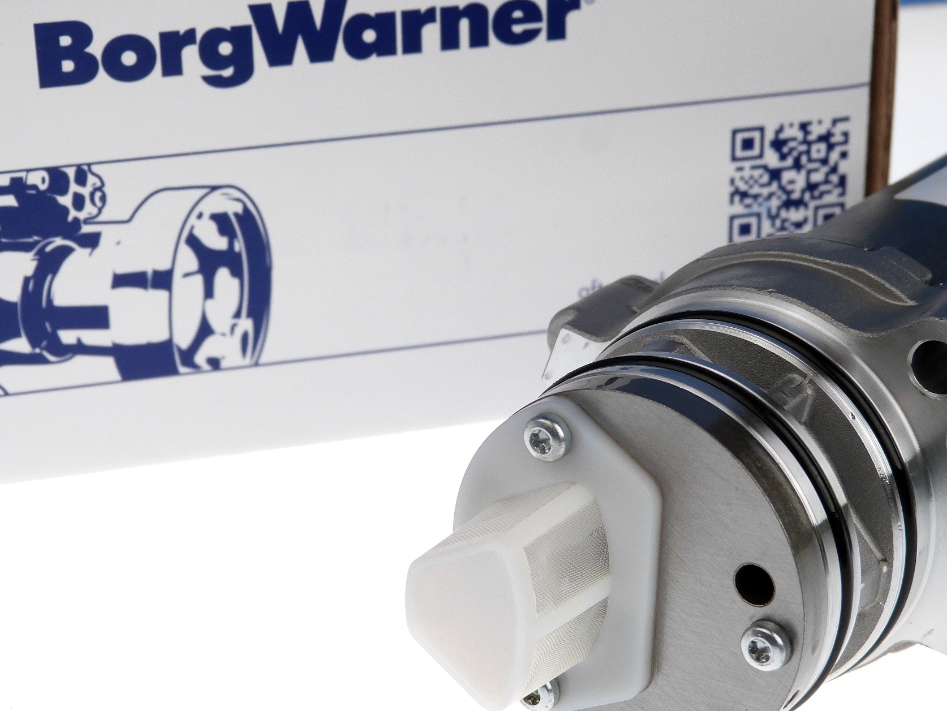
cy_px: 402
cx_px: 513
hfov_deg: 22.7
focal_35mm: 86
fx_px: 2353
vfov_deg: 17.2
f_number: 4
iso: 100
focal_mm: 12.9
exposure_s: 1/160
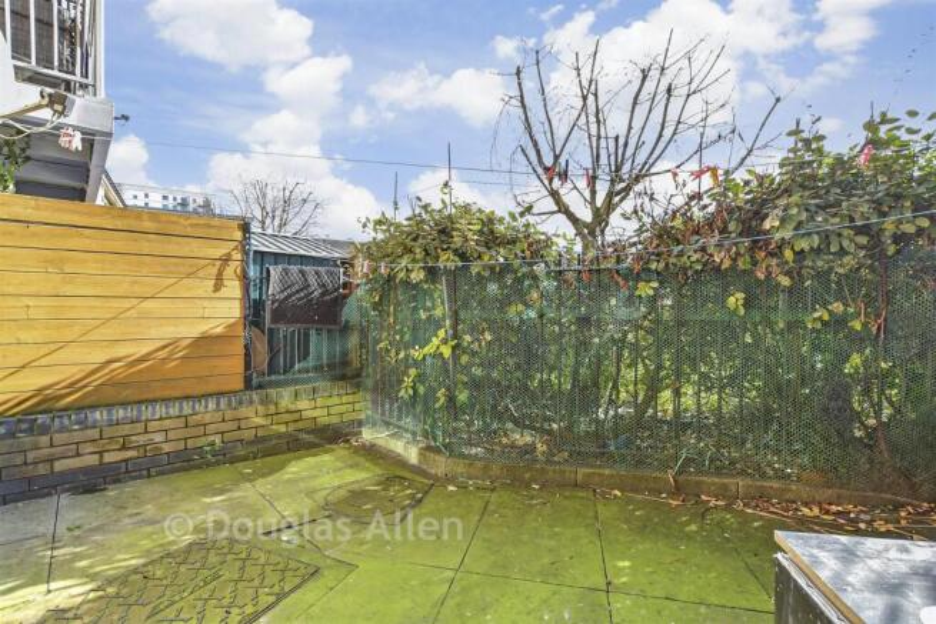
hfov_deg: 96.7
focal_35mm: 16
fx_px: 416
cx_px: 468
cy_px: 312
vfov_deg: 73.8
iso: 400
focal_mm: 11
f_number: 7.1
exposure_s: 1/200
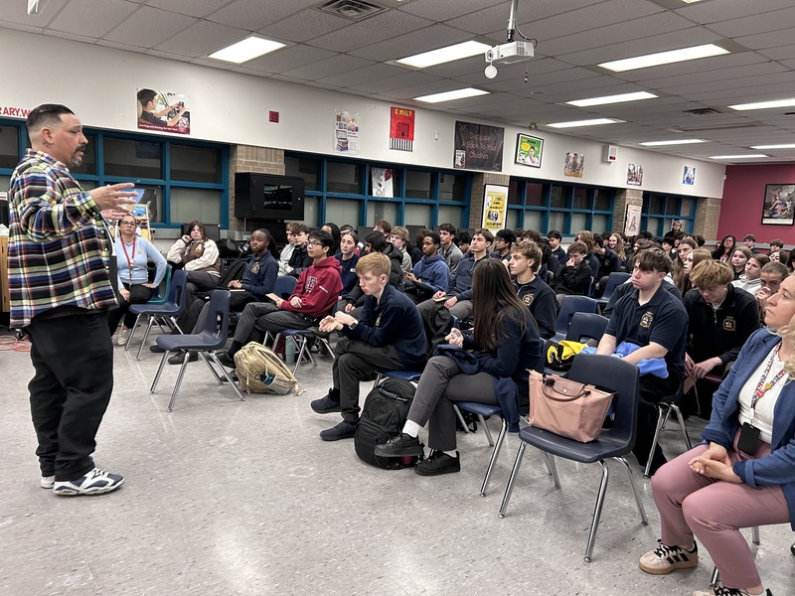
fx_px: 597
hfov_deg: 67.3
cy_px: 298
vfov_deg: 53.1
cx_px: 398
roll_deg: -2.6
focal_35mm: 26
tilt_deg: -8.9
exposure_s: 1/60
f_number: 1.5
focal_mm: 5.7
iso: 200
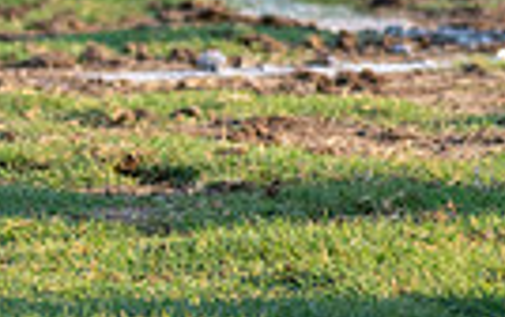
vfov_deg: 2.7
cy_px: -472
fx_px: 6570
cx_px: -237
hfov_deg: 4.4
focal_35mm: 477
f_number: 2.8
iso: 200
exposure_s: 1/1250
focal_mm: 70
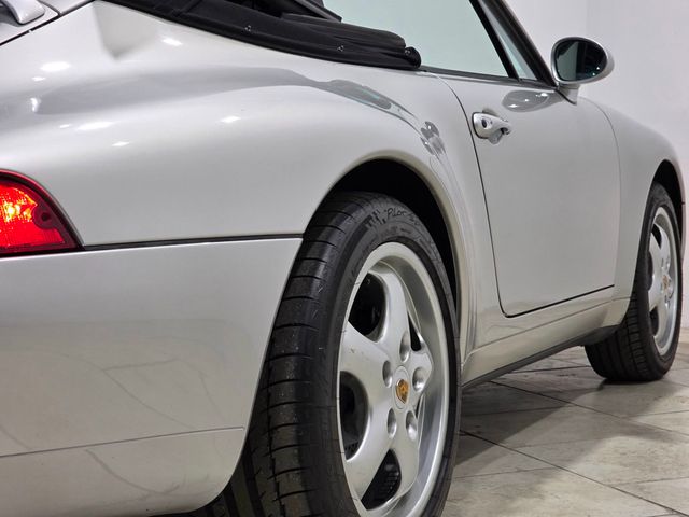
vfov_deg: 21.3
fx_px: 1373
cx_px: 344
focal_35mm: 69
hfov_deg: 28.2
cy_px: 258
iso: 125
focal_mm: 7.9
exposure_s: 1/120
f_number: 2.4
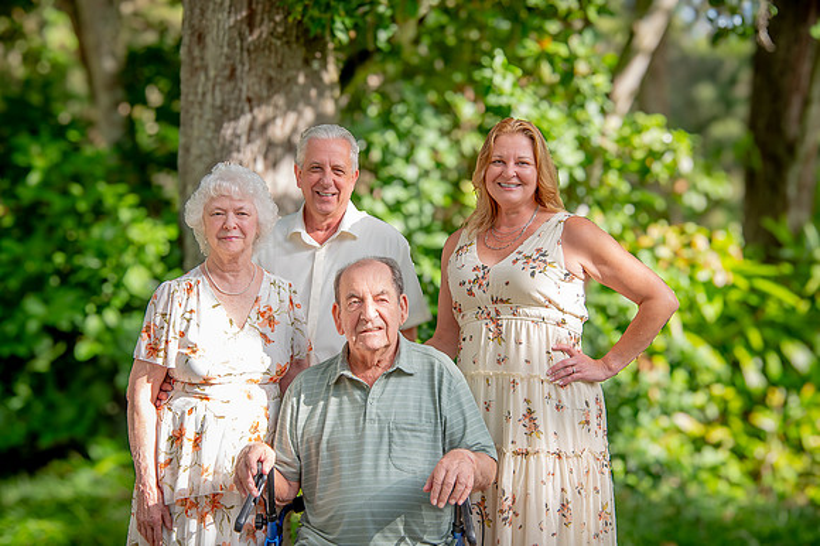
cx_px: 412
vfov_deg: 23.8
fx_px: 1294
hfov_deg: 35.1
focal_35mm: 57
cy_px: 266
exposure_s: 1/250
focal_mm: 55
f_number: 4
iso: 250
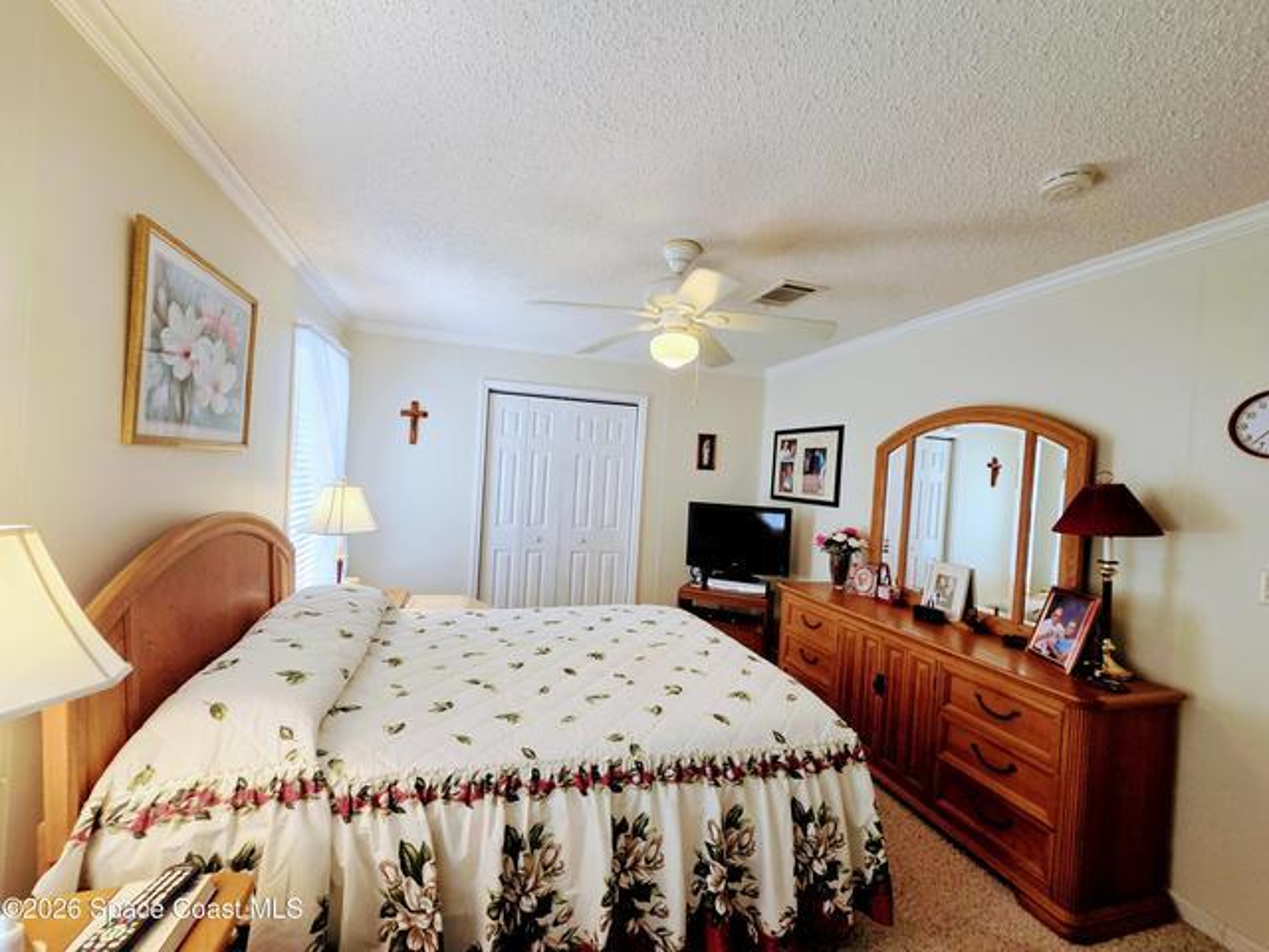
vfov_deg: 89.9
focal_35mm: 13
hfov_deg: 106.2
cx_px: 634
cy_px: 476
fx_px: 477
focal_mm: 2.2
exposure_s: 1/120
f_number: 2.2
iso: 125
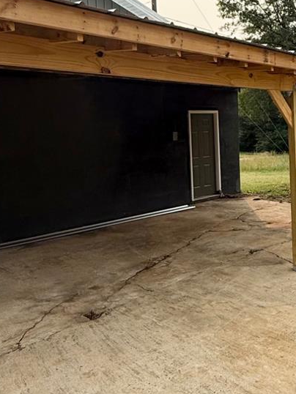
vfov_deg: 47.0
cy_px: 130
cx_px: 227
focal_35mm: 39
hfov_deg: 35.9
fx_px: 444
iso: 64
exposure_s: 1/1464
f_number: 2.2
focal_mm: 2.22
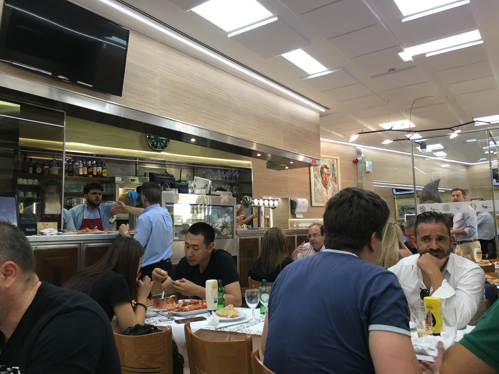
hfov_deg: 61.7
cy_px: 187
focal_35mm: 29
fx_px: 418
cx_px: 250
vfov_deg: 48.2
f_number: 2.2
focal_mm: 4.15
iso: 50
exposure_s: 1/33
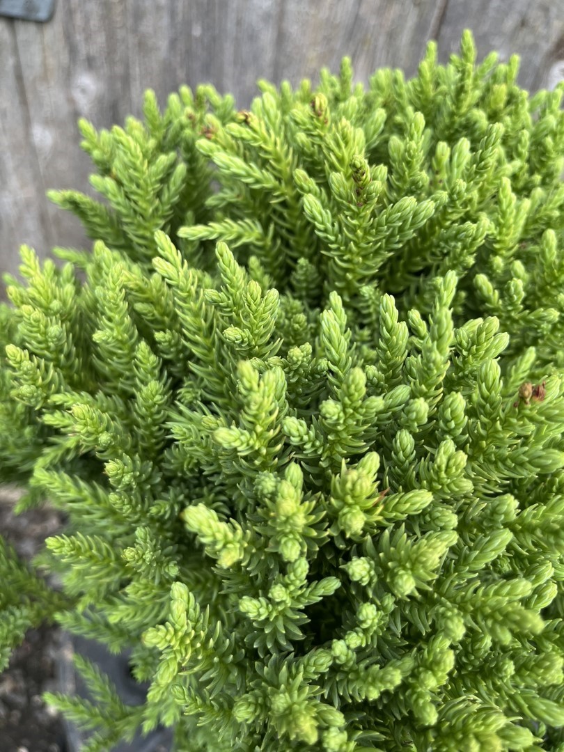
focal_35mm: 26
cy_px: 376
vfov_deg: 67.3
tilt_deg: -50.9
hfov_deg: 53.1
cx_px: 282
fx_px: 565
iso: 32
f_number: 1.6
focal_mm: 5.1
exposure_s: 1/129
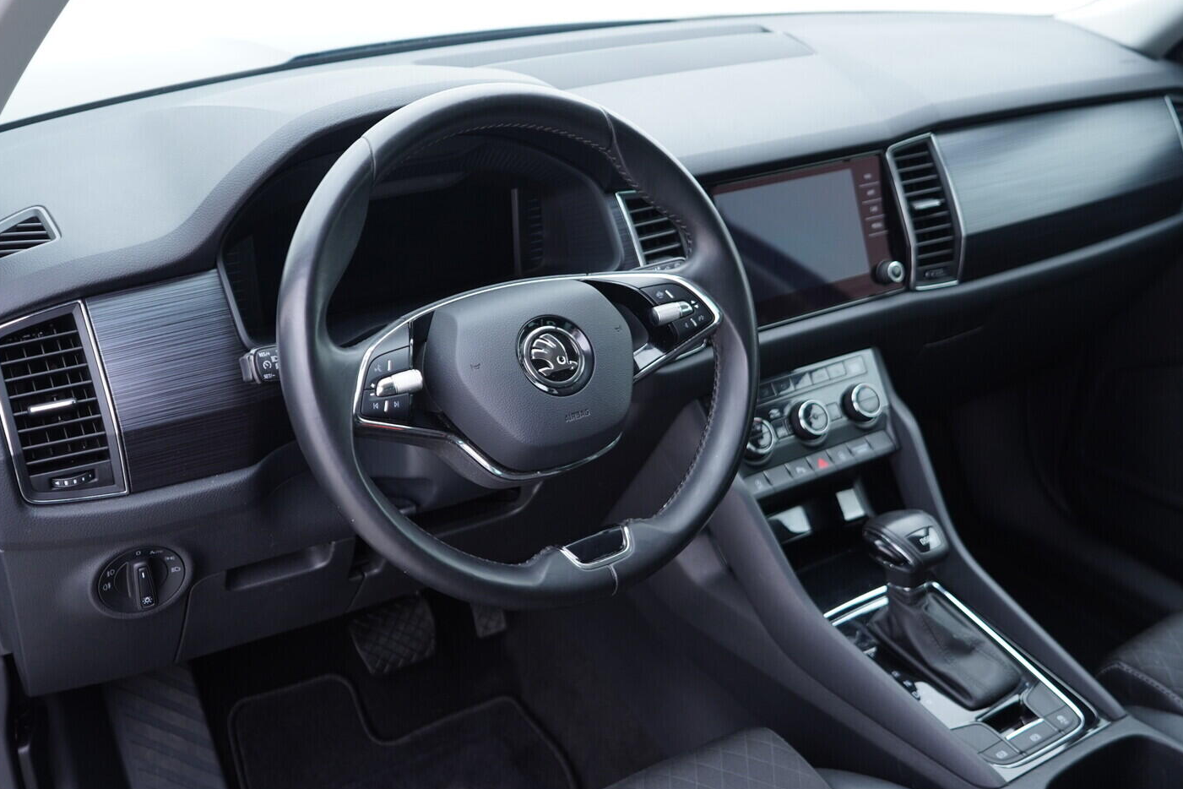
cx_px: 585
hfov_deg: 51.9
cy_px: 396
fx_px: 1216
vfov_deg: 35.9
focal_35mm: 37
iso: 320
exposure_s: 1/40
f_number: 2.8
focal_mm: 24
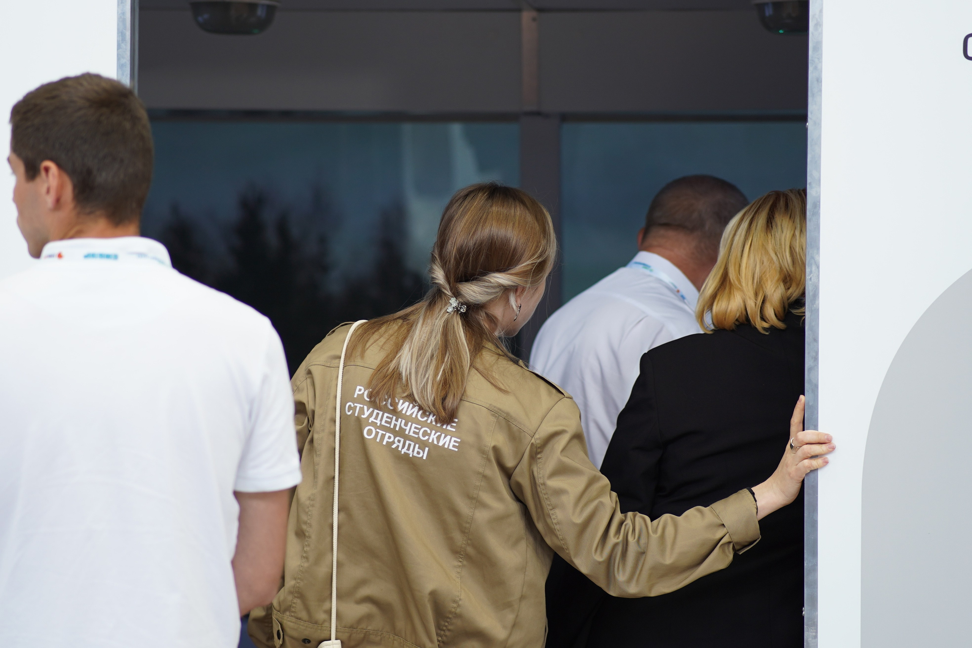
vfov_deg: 10.8
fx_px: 3429
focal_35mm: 127
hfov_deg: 16.1
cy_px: 324
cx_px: 486
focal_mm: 85
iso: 200
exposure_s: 1/160
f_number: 1.8
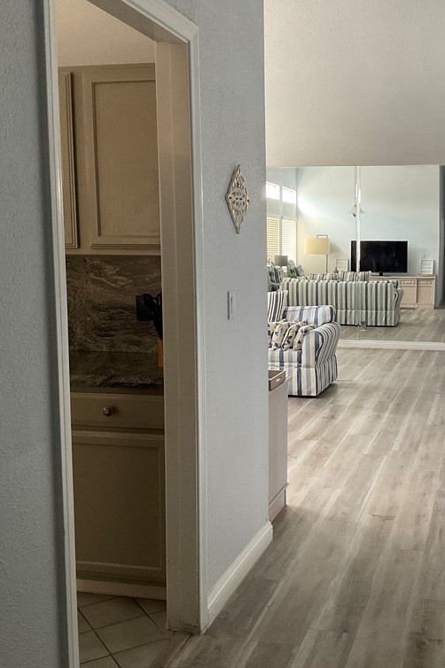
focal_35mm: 41
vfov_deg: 47.4
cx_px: 347
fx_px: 760
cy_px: 329
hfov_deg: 31.9
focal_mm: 3
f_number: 1.8
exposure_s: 1/60
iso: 160
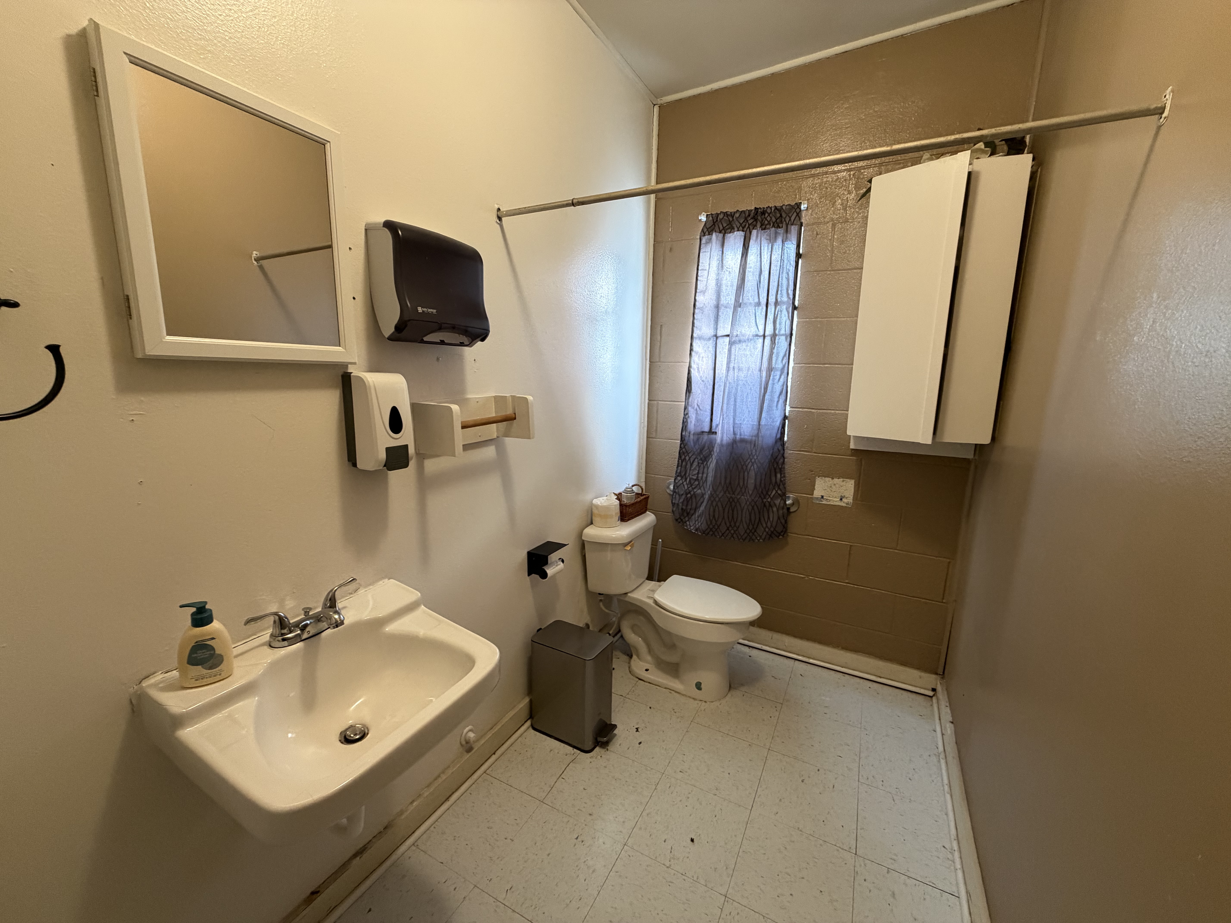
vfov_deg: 85.7
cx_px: 616
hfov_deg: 102.1
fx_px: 498
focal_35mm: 14
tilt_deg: -10.1
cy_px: 462
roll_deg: -1.4
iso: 320
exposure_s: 1/60
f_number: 2.2
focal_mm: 2.22
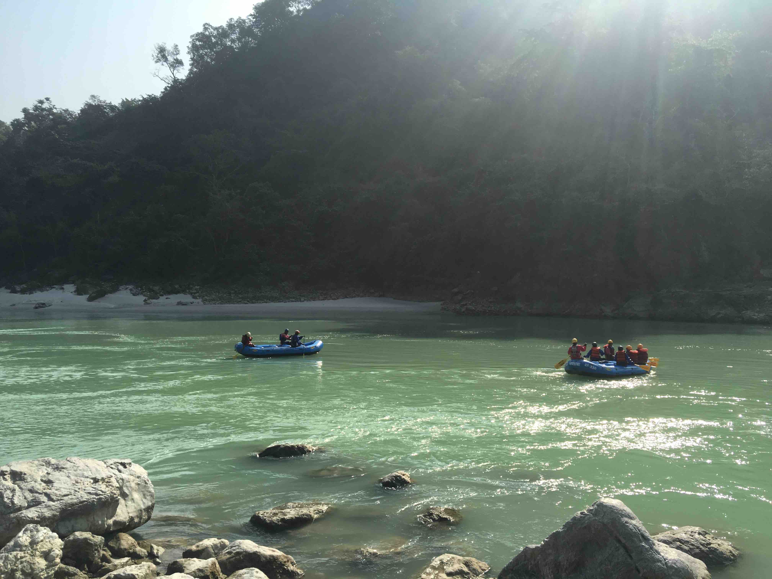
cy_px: 290
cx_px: 386
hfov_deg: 61.7
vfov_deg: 48.2
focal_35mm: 29
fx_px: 647
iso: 25
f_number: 2.2
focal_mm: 4.15
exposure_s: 1/1350
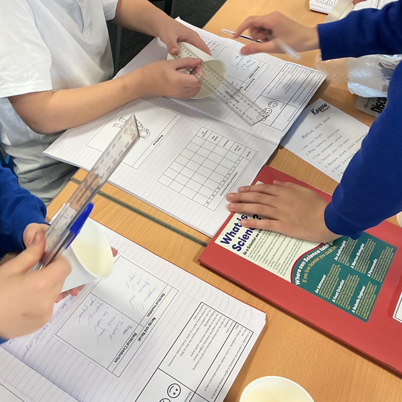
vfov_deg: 38.2
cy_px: 169
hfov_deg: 37.1
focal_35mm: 44
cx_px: 86
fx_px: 578
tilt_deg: -49.0
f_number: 1.8
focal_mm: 3
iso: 80
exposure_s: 1/50
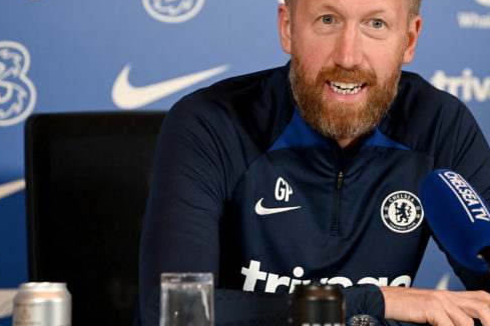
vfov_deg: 5.3
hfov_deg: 7.9
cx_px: 297
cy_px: 128
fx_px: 3552
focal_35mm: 261
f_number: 3.5
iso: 2500
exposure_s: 1/500
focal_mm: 170
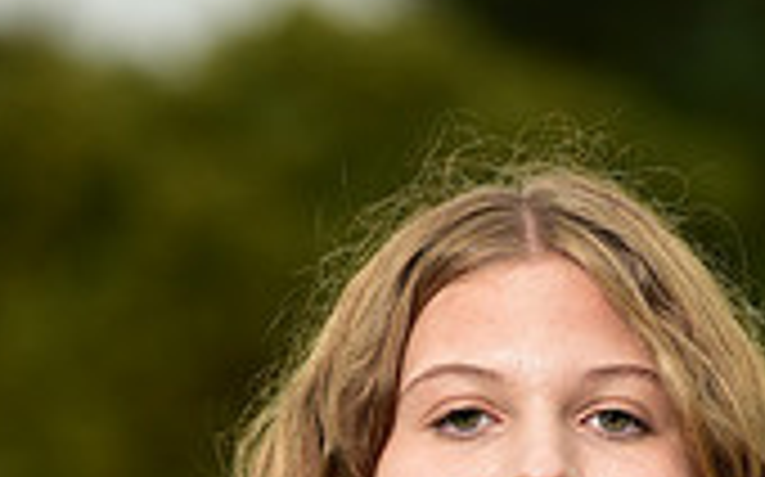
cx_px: 520
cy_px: 981
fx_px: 14522
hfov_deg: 3.0
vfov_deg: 1.9
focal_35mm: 697
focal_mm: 200
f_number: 5.6
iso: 500
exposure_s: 1/250
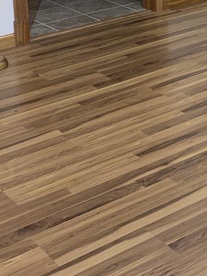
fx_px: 686
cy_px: -61
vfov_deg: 21.1
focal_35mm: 86
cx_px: 224
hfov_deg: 16.7
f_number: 1.8
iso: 100
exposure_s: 1/60
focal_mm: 4.25
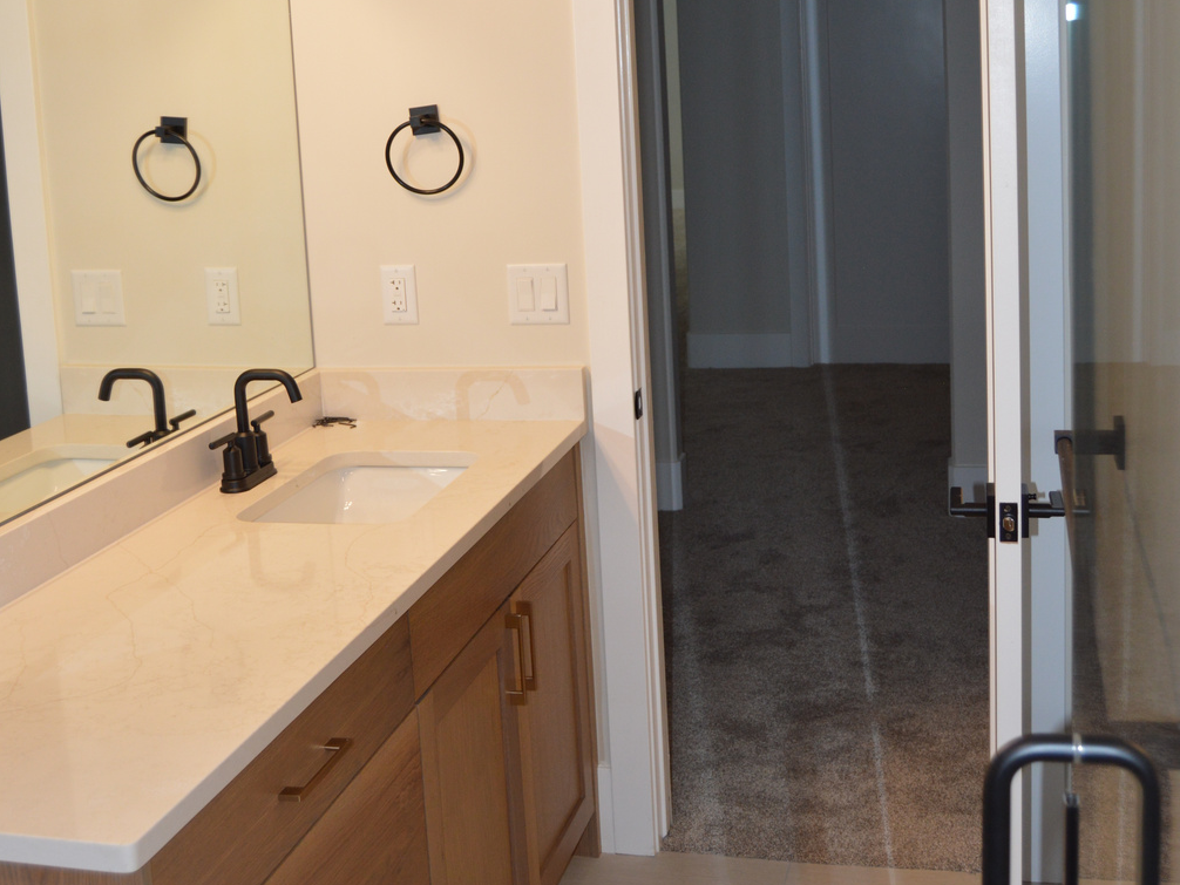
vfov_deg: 32.4
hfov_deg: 42.9
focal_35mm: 44
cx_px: 587
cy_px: 245
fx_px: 1500
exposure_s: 1/100
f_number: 4
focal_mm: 20
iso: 400
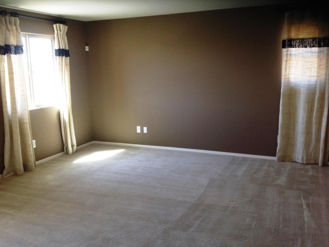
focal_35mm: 36
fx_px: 342
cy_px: 121
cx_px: 164
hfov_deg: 51.3
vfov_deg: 39.7
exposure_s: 1/30
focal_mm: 4.28
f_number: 2.4
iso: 50
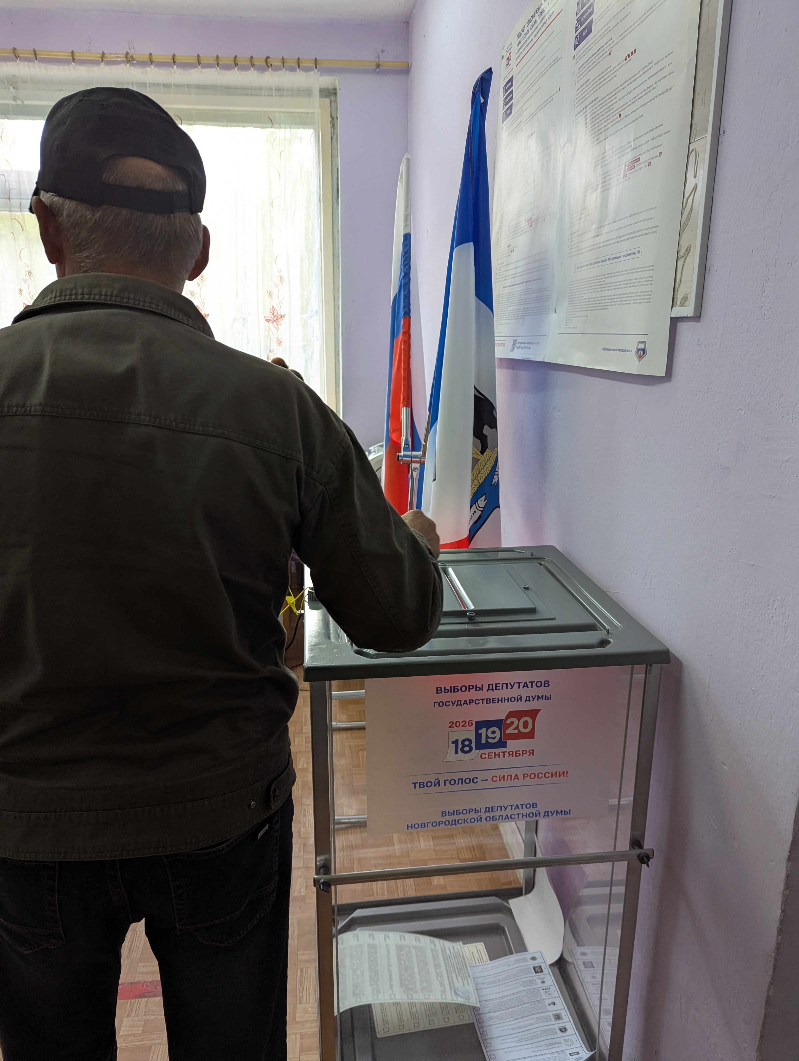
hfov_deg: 56.9
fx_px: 737
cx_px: 400
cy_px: 530
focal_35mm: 24
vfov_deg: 71.5
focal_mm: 6.81
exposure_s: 1/100
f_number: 1.85
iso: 199
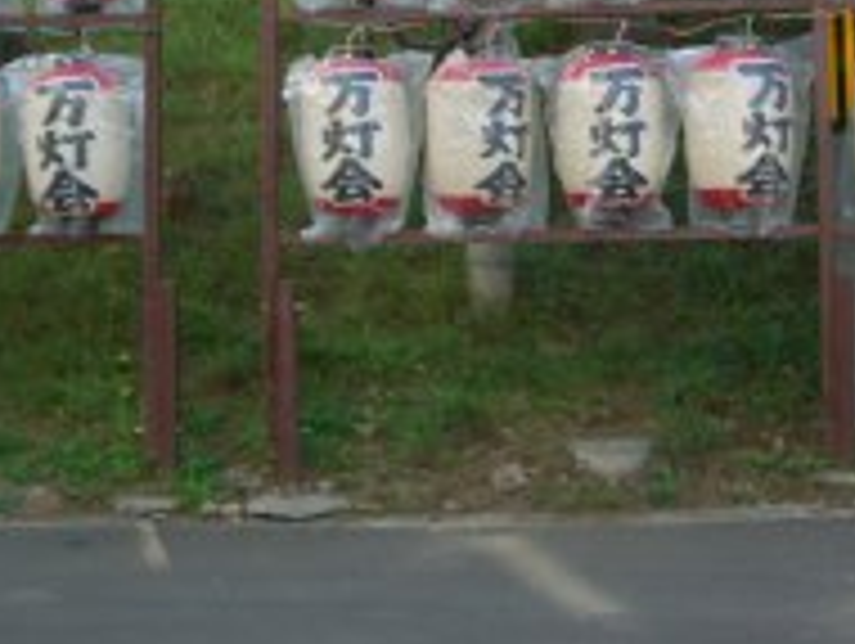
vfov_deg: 18.2
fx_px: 1978
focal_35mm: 80
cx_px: 495
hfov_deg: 24.4
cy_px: 63
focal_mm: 7.9
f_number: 2.8
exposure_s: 1/160
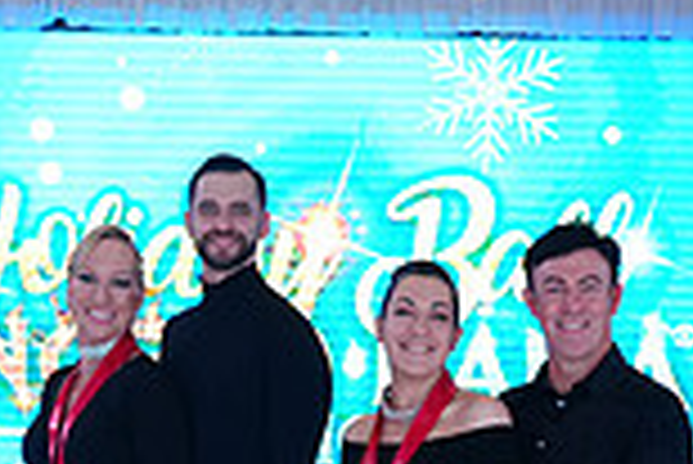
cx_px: 180
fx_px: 2254
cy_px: 615
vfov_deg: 11.4
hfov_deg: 17.4
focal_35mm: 117
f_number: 4
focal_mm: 31
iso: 2000
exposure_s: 1/250
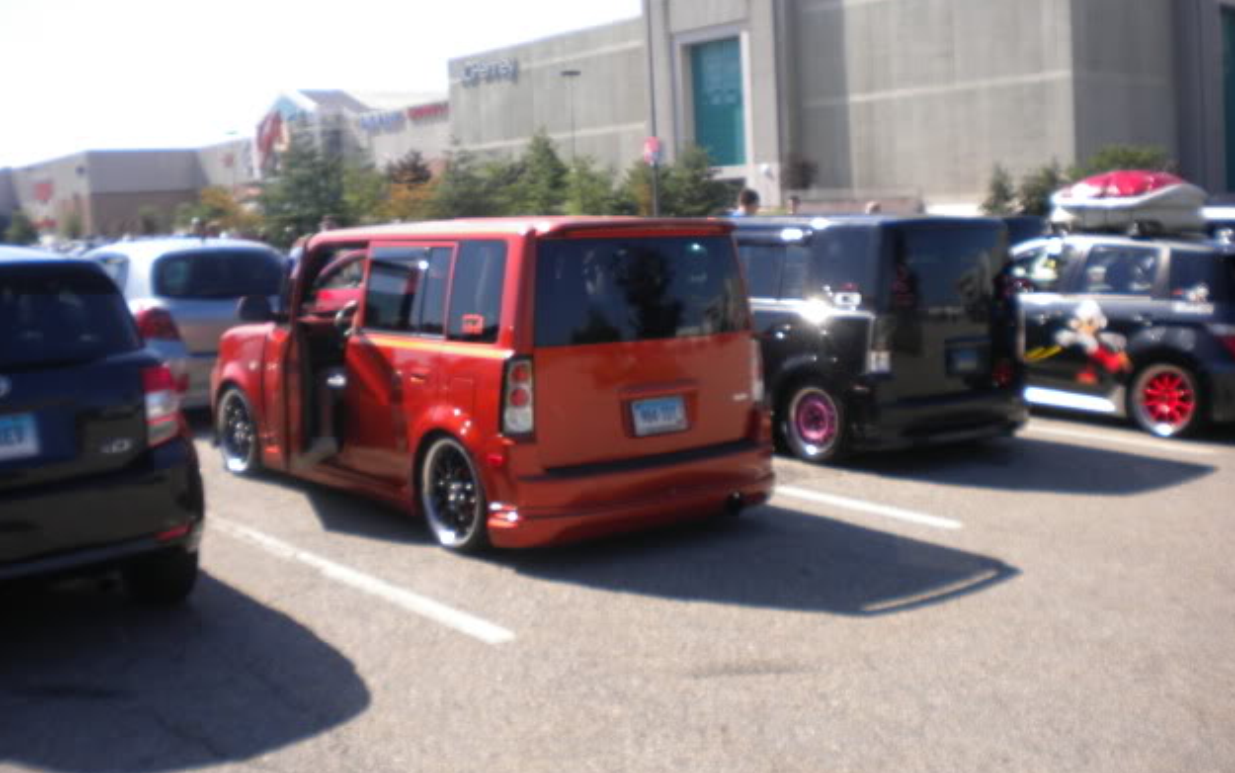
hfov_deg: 51.5
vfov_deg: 33.6
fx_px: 1279
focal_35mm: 38
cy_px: 374
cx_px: 613
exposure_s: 1/362
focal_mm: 6.3
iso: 80
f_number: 4.6
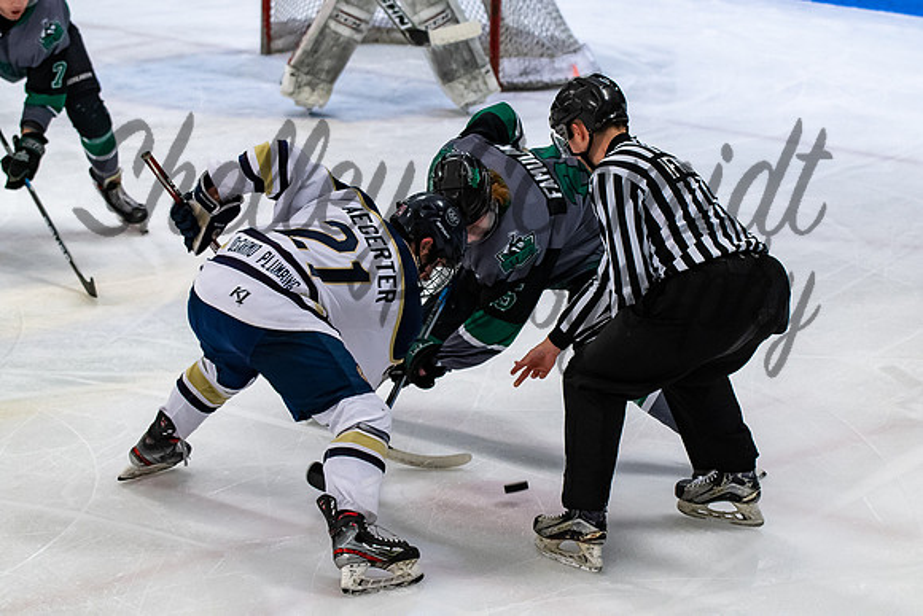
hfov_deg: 16.8
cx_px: 535
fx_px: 3122
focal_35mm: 122
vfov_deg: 11.3
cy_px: 259
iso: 1400
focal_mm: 70
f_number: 3.5
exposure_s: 1/800
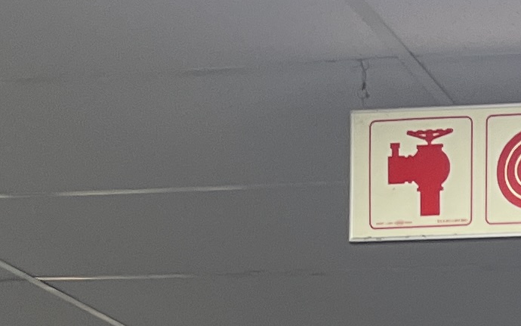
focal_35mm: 161
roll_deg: -1.9
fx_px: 2286
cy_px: 1016
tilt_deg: -2.3
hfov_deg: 12.6
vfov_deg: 7.2
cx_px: 664
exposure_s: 1/100
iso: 100
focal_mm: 5.1
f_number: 1.6
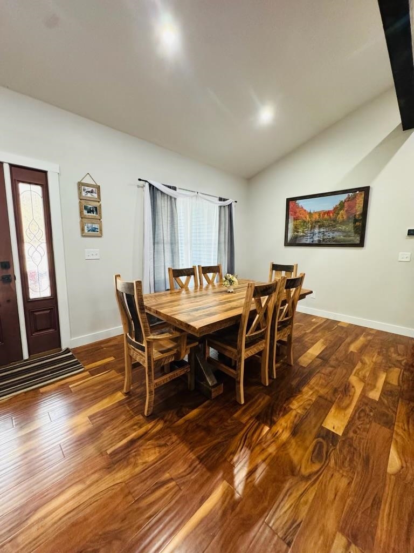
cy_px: 276
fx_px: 223
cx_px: 207
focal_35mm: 14
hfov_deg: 85.7
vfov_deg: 102.1
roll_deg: +0.1
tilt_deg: -8.5
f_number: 2.2
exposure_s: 1/60
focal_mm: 2.22
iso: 500
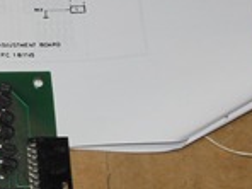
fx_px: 1099
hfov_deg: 12.5
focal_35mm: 151
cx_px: -107
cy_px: 53
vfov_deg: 9.8
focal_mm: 8.9
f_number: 4
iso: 125
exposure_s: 1/60
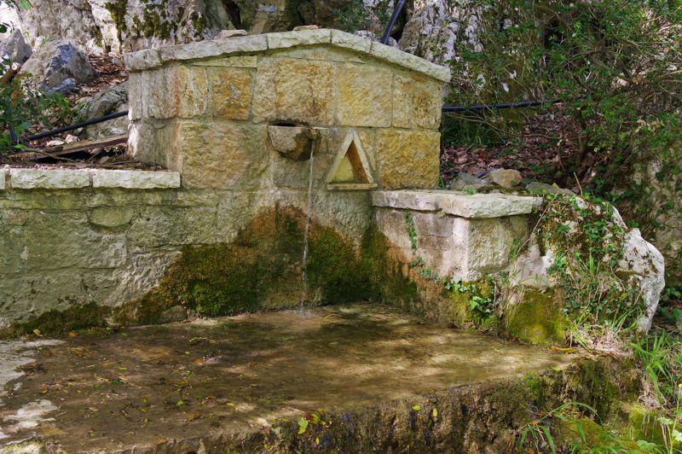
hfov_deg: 42.8
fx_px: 871
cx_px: 341
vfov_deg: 29.2
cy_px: 227
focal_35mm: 46
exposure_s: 1/60
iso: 200
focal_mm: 31
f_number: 8
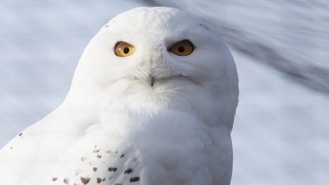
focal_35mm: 946
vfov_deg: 1.3
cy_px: 88
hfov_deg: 2.3
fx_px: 8251
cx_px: 164
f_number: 10
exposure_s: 1/2500
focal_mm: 600
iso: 4000
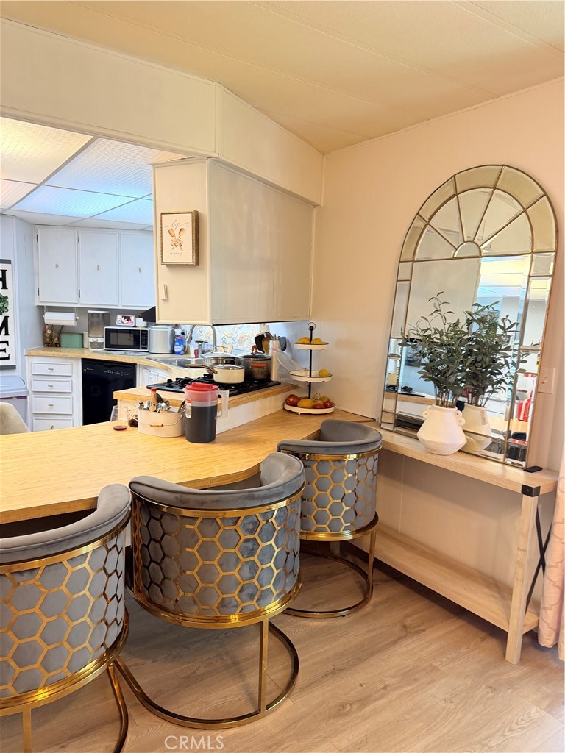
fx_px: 522
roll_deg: -2.2
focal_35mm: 24
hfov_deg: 56.8
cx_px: 282
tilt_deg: -8.9
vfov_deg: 71.6
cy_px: 376
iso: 160
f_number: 1.78
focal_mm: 6.76
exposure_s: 1/60
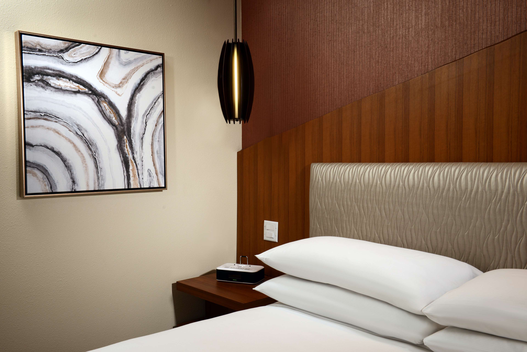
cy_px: 176
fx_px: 512
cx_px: 264
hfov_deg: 54.4
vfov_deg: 37.9
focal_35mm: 35
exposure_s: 1/100
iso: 125
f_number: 11
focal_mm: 35
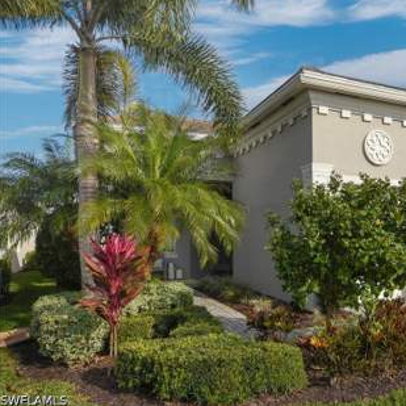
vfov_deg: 54.6
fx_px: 394
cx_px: 313
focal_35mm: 30
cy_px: 200
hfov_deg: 51.8
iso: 100
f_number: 8
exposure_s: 1/60
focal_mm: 15
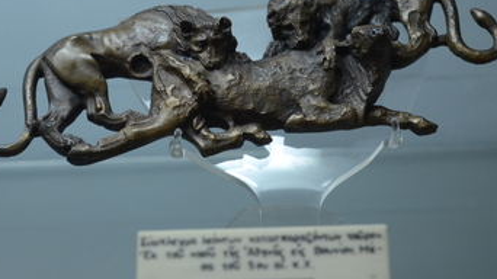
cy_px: 85
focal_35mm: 117
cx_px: 251
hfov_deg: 18.3
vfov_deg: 10.3
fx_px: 1541
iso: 1000
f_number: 5
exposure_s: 1/40
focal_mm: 58
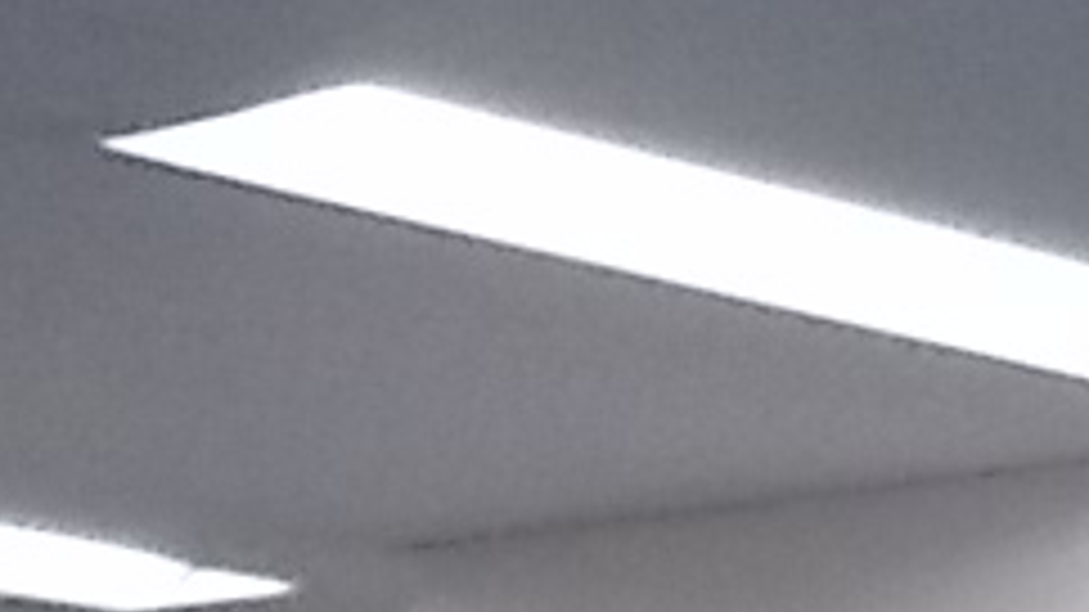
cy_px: -1746
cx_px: 3010
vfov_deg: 5.7
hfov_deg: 9.6
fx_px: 5399
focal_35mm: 187
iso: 400
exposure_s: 1/160
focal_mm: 4.6
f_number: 3.2
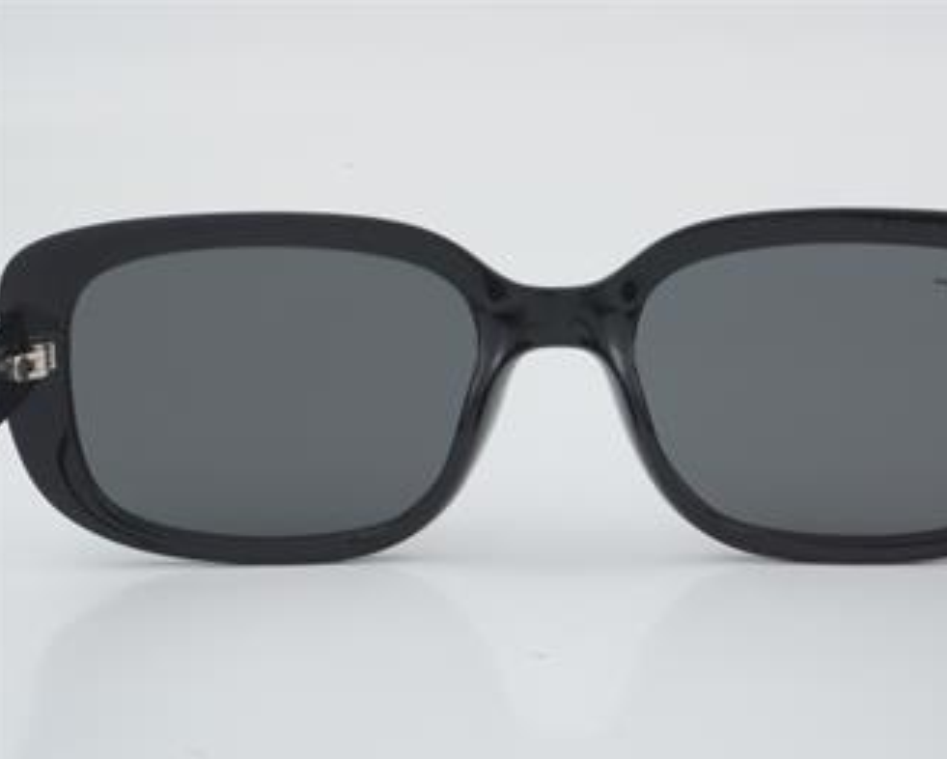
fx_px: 2412
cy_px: 382
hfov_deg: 22.2
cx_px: 562
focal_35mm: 86
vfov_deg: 17.9
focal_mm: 50
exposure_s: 1/3
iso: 100
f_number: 32
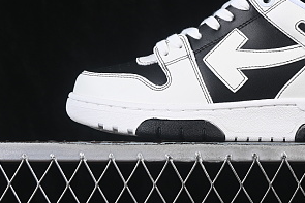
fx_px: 1076
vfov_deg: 10.8
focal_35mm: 127
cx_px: 239
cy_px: 36
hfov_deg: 16.0
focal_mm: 50
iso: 160
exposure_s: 1/80
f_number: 8
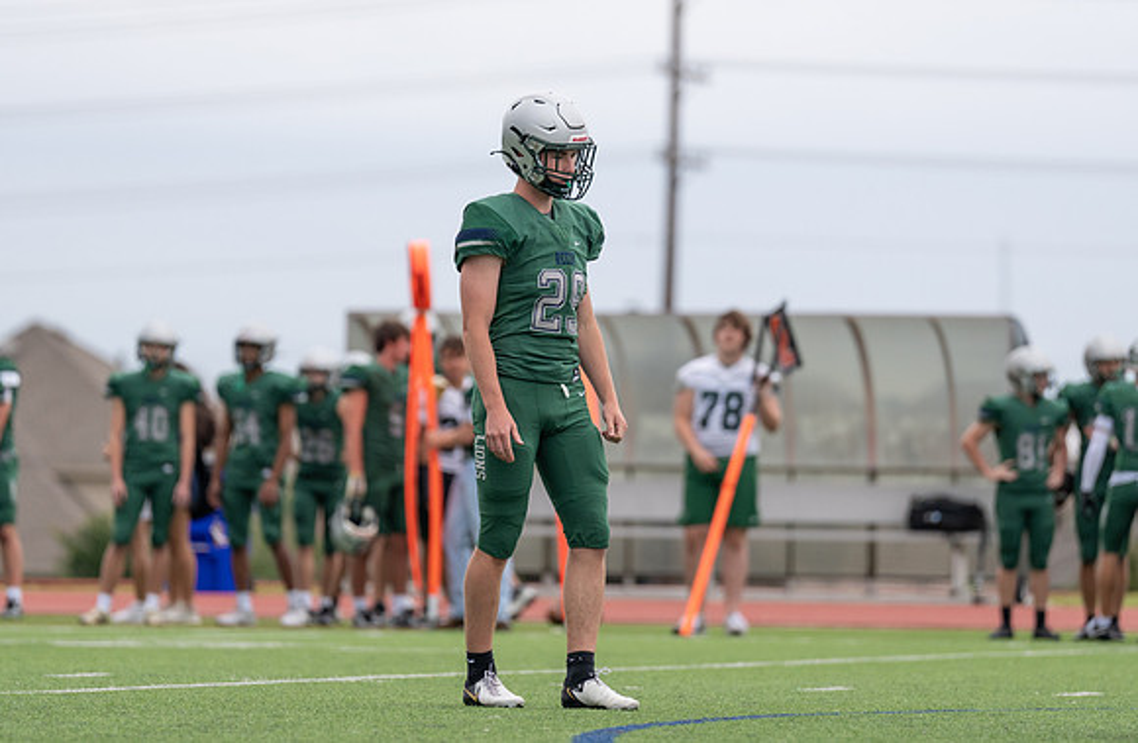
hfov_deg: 7.2
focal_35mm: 288
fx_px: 9062
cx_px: 580
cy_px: 360
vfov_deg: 4.7
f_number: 2.8
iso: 250
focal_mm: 200
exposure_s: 1/1250
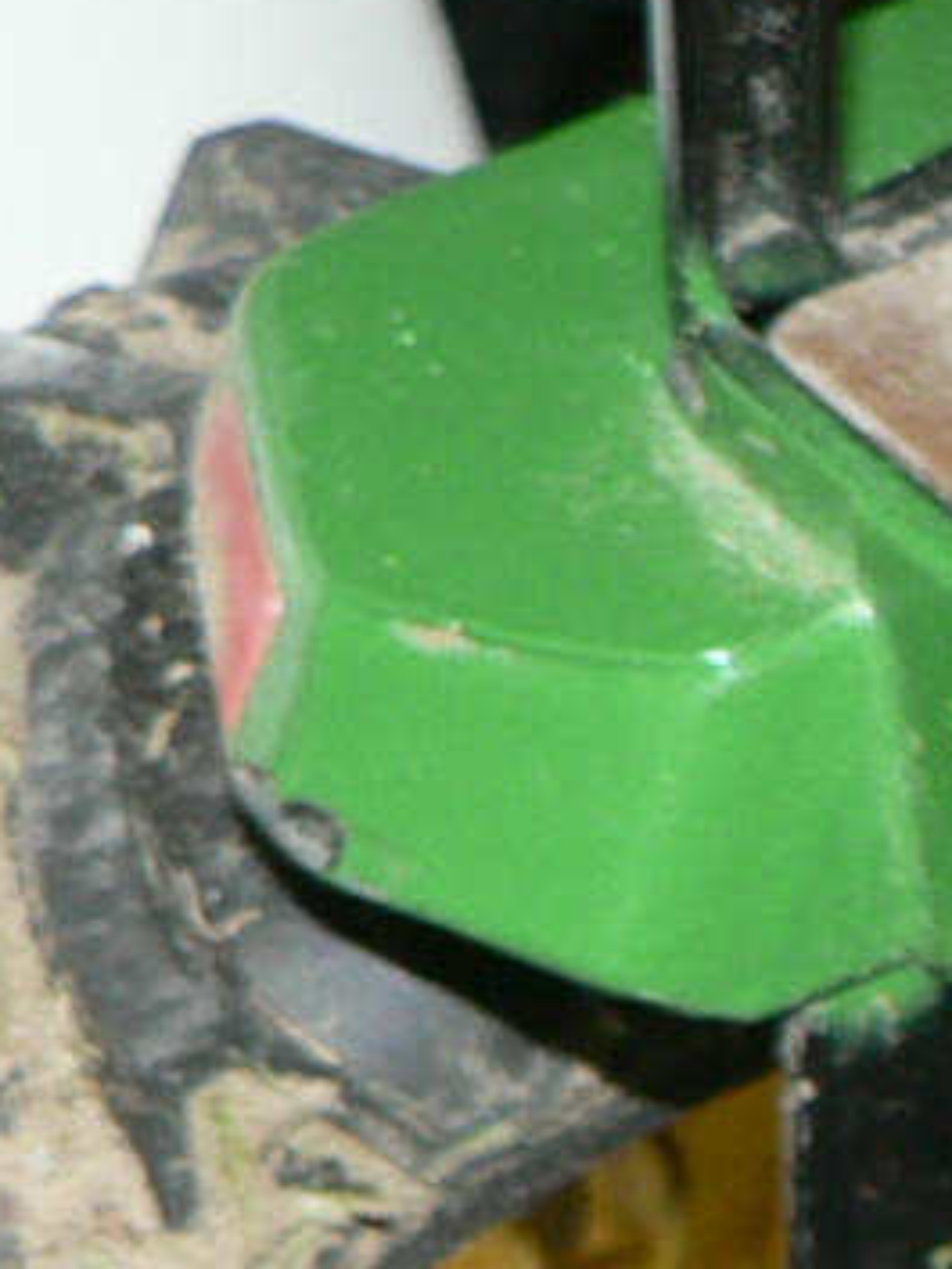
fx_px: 7659
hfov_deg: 6.8
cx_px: 2199
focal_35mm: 209
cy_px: 1959
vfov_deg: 9.2
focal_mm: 6
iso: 100
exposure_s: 1/125
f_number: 2.8
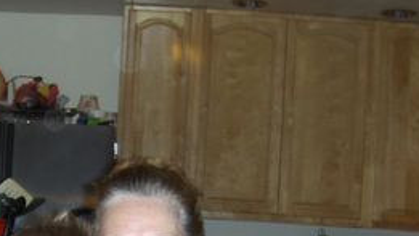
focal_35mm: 103
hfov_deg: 20.5
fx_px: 1145
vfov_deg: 11.3
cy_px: 347
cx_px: 72
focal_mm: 6.5
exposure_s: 1/60
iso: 100
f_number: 3.5
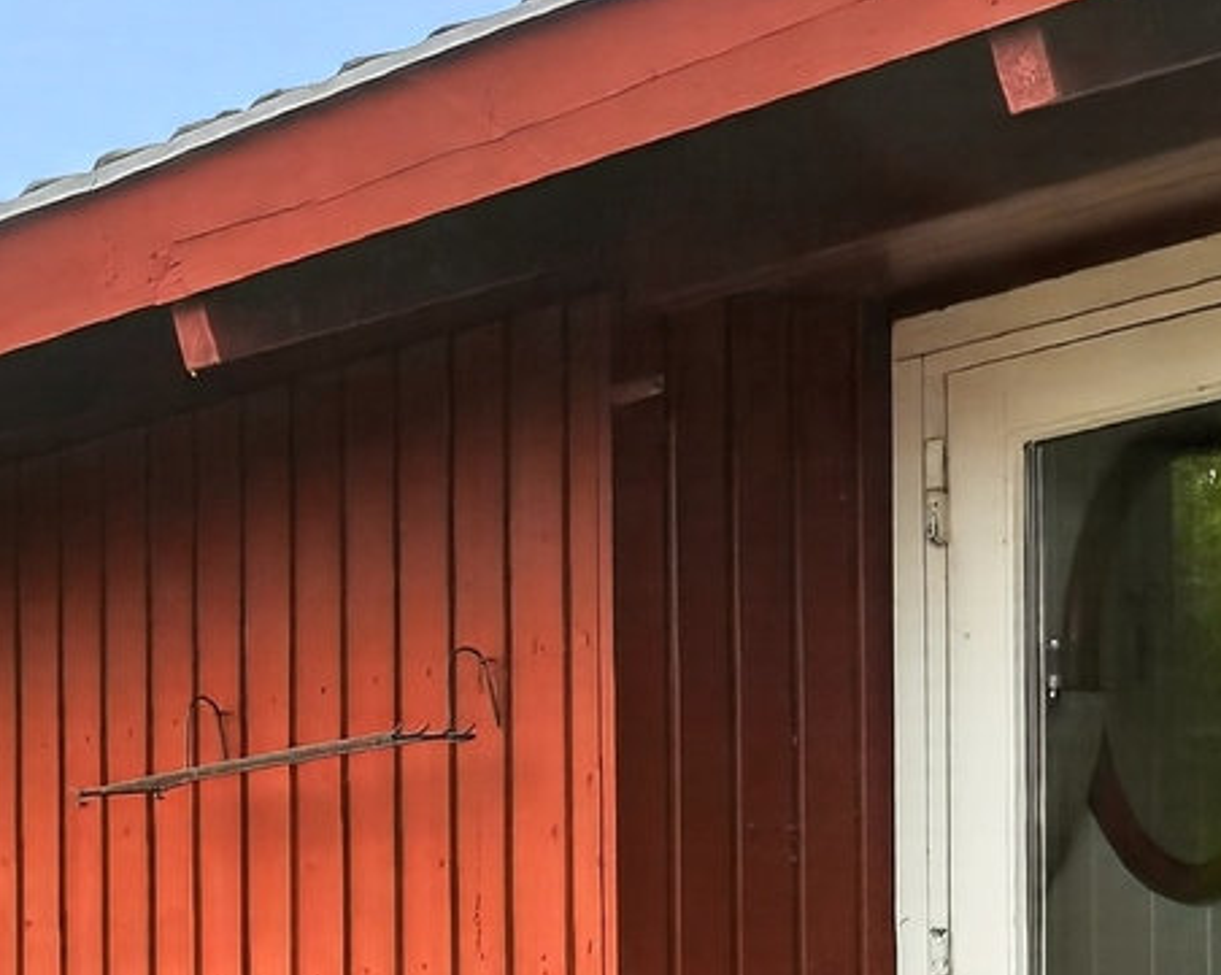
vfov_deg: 12.8
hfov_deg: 14.0
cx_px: -1170
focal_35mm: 117
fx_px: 4225
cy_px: 1226
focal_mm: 22
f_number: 8
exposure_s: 1/100
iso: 400
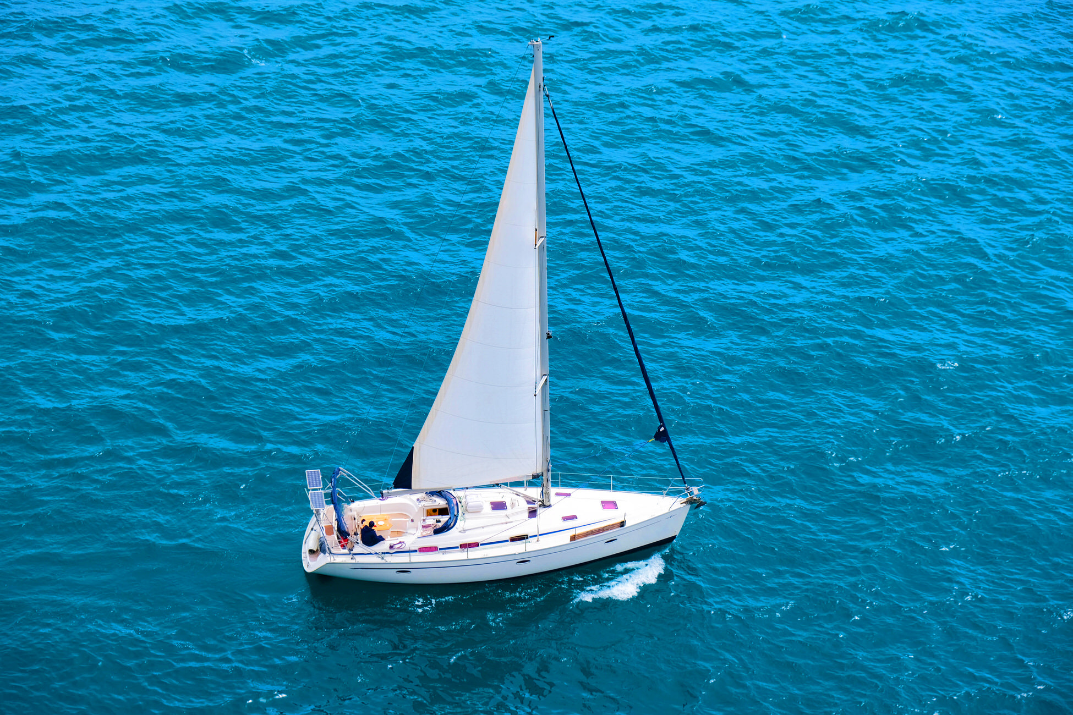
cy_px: 358
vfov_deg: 16.5
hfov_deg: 24.5
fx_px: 2474
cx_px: 536
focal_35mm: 83
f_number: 5.6
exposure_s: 1/680
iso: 200
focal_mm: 55
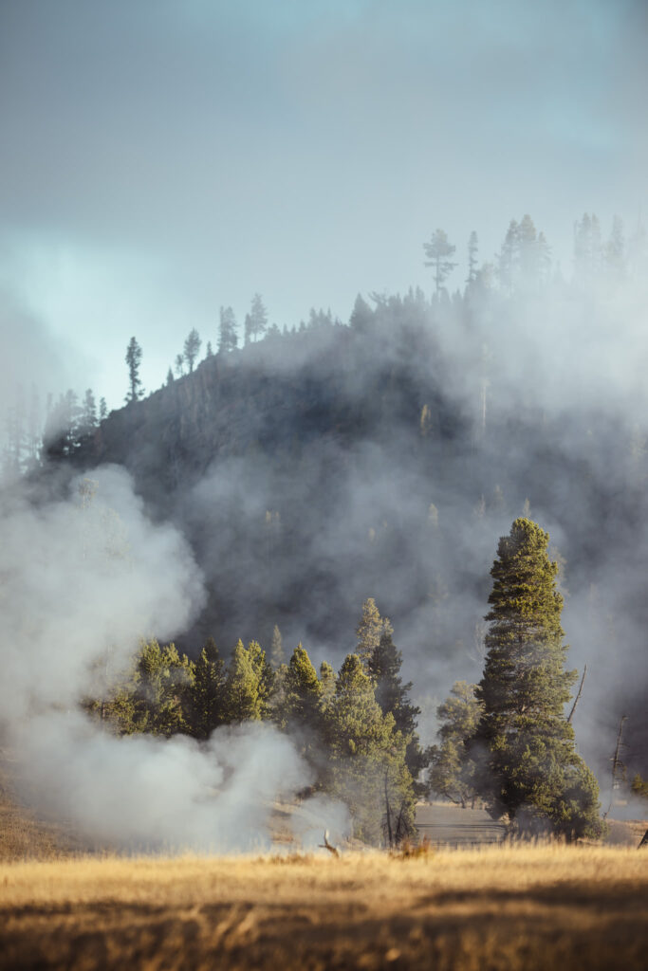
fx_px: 10796
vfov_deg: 5.2
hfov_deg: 3.4
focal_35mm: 400
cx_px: 324
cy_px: 486
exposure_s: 1/640
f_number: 2.8
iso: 110
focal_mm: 400
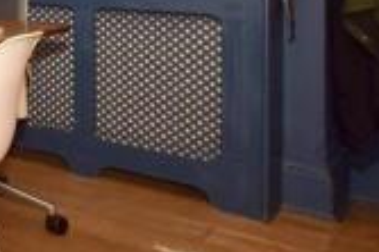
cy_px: -65
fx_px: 621
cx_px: -356
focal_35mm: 59
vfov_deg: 21.1
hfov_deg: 20.0
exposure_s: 1/60
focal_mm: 10
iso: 500
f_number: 16
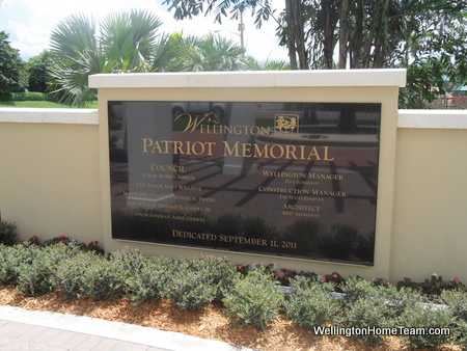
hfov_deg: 63.4
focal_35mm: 28
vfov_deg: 49.8
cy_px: 176
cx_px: 234
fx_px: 378
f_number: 3.4
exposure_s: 1/750
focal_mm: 5
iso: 80
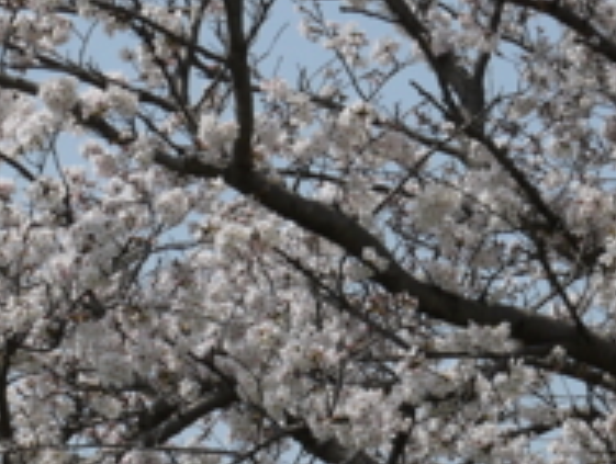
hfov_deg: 6.2
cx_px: 748
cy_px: 731
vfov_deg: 4.7
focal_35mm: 316
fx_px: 5634
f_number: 10
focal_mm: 37
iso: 100
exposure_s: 1/400
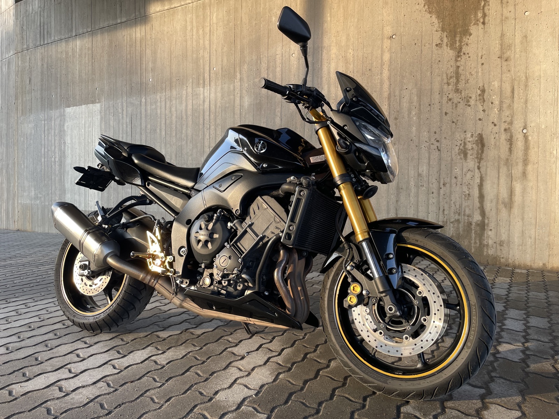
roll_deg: +0.0
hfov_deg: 67.3
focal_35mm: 26
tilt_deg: -1.8
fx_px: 420
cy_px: 210
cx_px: 280
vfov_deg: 53.1
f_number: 1.6
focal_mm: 4.2
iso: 40
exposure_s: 1/121
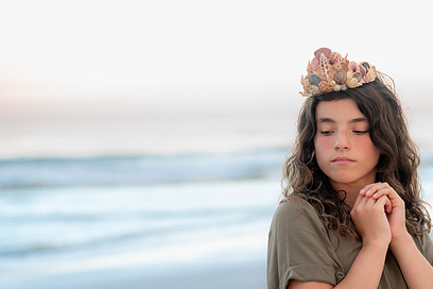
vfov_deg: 13.5
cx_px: 294
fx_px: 1215
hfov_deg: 20.1
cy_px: 196
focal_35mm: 101
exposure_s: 1/80
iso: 320
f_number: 2.8
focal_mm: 70
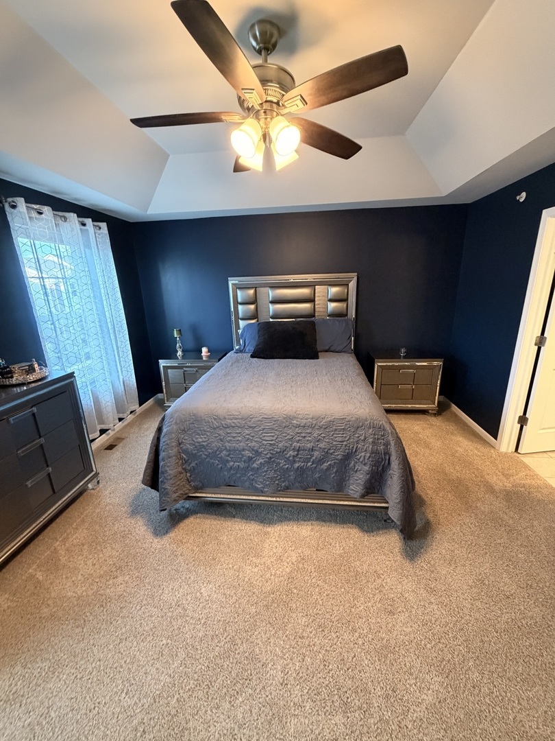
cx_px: 278
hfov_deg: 85.7
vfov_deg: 102.1
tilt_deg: -16.4
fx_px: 299
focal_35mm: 14
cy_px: 370
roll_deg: +0.6
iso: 500
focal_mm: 2.22
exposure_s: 1/60
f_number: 2.2
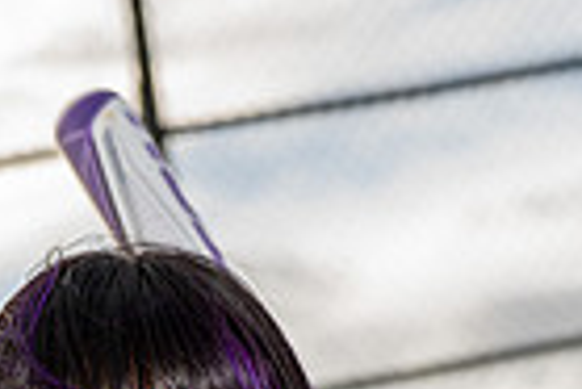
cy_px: 857
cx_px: 251
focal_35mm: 165
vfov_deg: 7.9
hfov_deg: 12.4
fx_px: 2670
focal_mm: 51
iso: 80
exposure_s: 1/250
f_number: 4
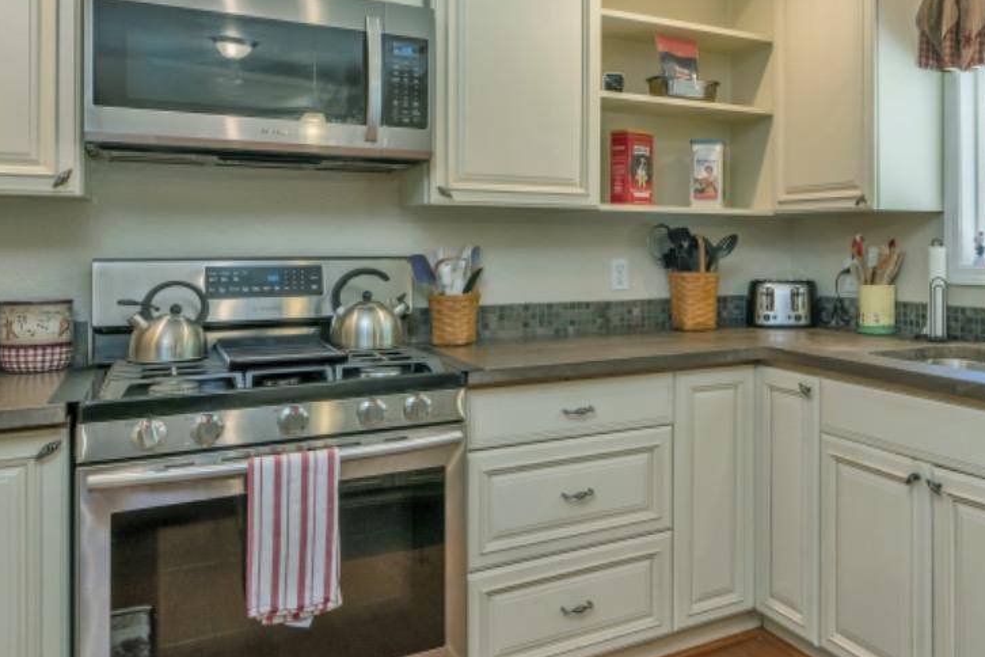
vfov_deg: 41.9
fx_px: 848
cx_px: 752
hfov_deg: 56.9
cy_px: 231
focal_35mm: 31
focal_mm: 15
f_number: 6.3
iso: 320
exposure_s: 1/25
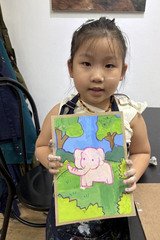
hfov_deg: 46.3
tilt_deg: -18.4
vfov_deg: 65.5
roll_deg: -0.7
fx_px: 187
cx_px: 90
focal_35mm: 28
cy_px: 117
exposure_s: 1/100
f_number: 1.6
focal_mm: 5.96
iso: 64
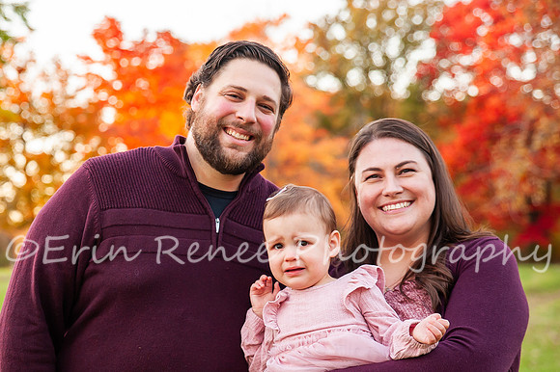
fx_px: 1254
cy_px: 222
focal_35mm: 81
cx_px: 183
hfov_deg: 25.0
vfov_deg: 16.9
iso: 800
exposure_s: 1/200
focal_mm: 60
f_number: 3.5
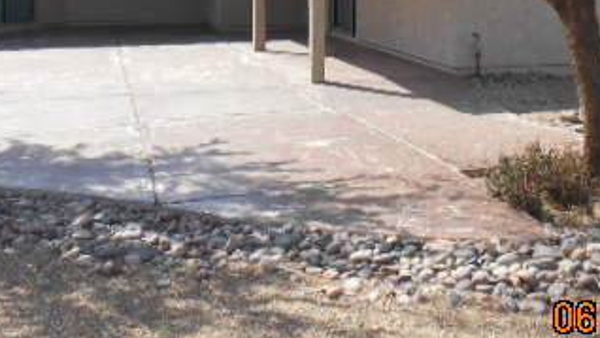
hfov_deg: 36.4
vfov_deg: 20.1
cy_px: -38
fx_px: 907
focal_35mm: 57
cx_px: 381
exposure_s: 1/500
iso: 80
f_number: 3.4
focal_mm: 4.7
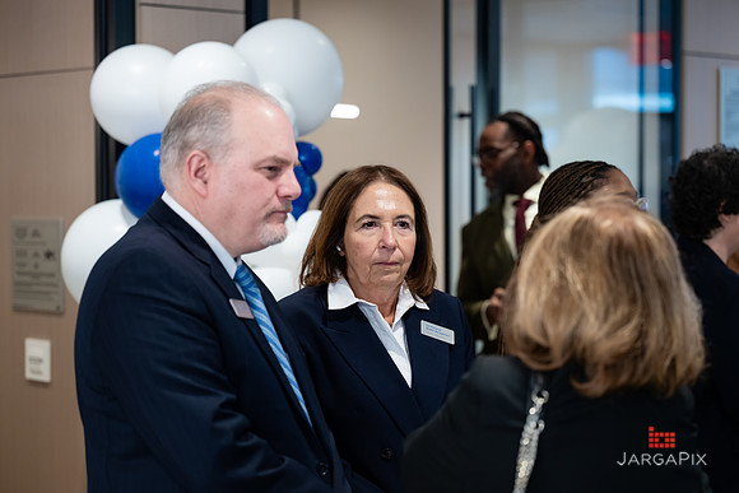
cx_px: 370
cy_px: 246
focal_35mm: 83
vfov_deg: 16.5
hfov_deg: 24.4
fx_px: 1705
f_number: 3.2
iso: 800
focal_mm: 83
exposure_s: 1/200
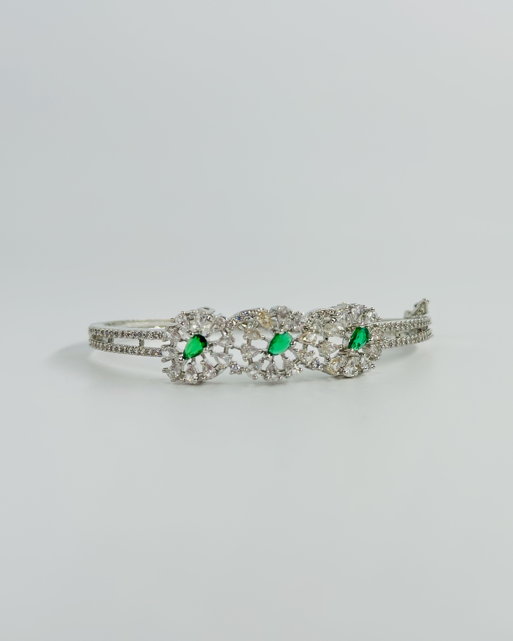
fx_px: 968
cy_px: 305
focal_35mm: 51
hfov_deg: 29.7
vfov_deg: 36.6
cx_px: 255
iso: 80
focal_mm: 6.86
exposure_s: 1/1667
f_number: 1.78
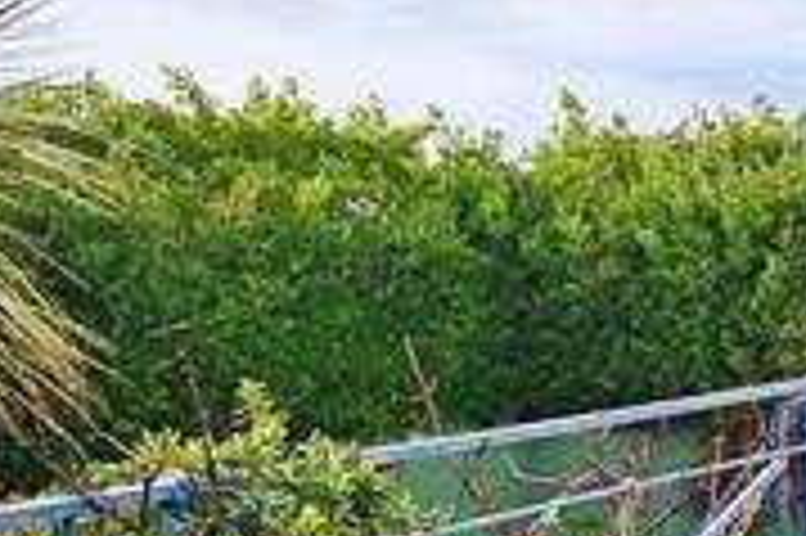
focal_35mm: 66
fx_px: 1476
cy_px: 291
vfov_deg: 20.6
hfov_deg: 25.8
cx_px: 1072
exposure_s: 1/1000
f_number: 8
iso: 400
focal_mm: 12
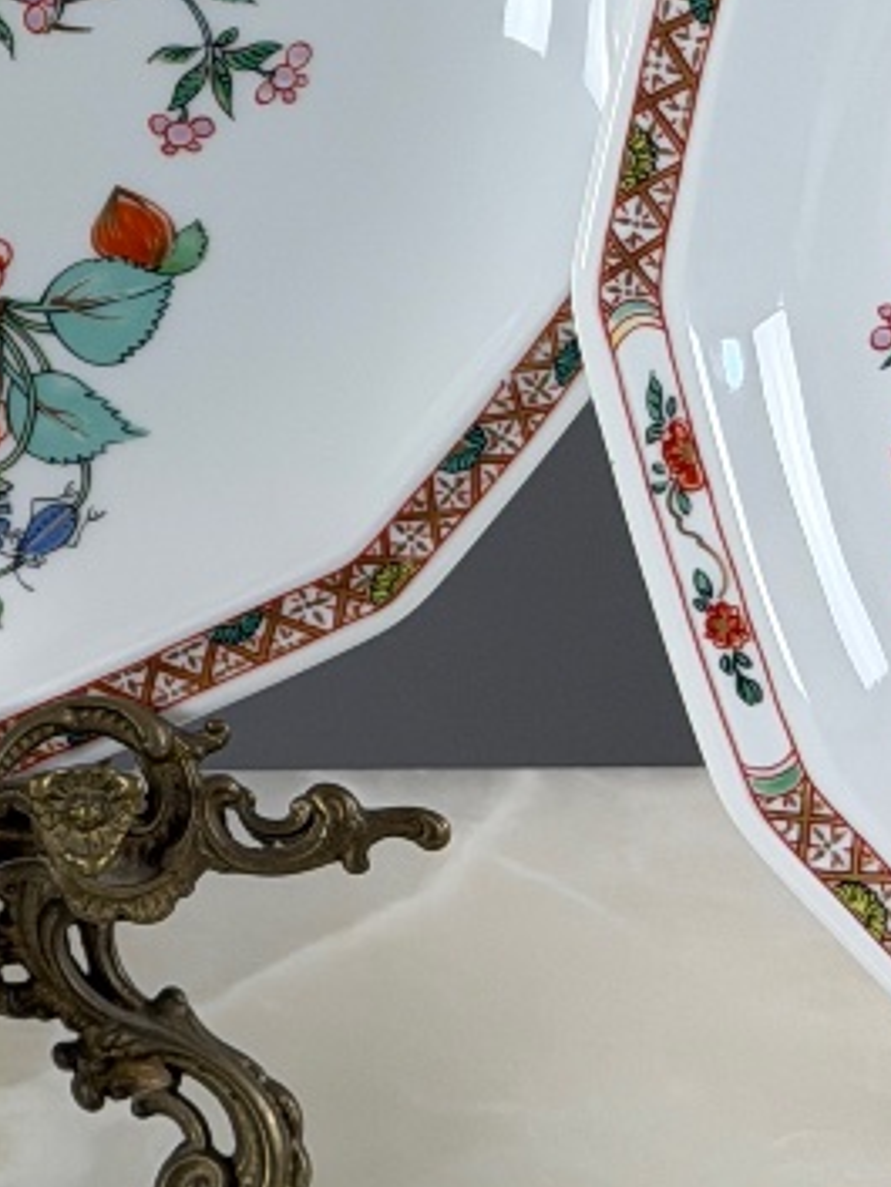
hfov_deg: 8.9
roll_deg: +0.6
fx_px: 5591
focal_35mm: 163
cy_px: -155
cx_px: -457
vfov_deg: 11.9
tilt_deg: -15.0
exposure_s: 1/100
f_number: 1.78
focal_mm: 6.76
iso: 50
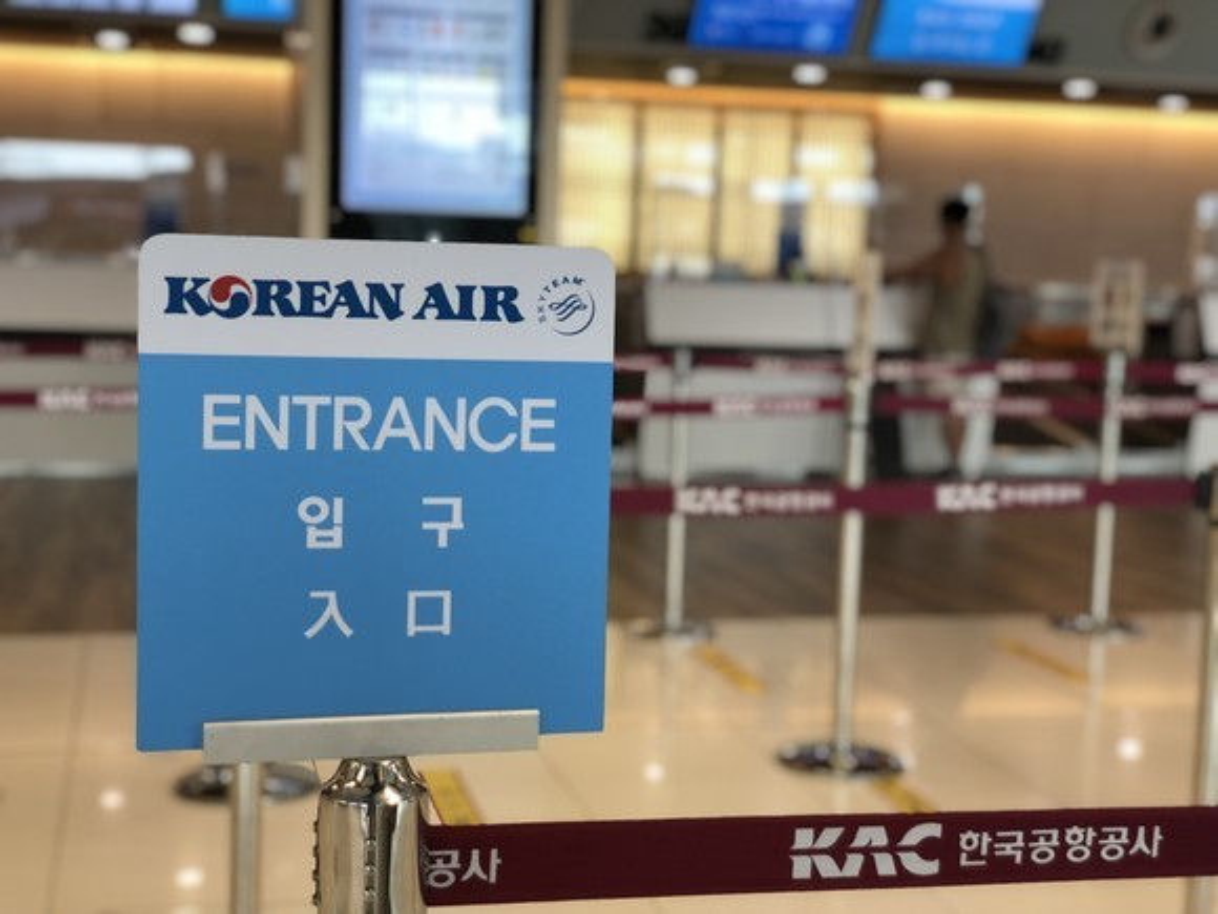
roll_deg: -1.6
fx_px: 1830
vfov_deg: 28.0
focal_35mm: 52
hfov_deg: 36.8
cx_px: 609
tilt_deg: -6.7
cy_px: 457
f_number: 2.4
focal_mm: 6
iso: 40
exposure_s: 1/60
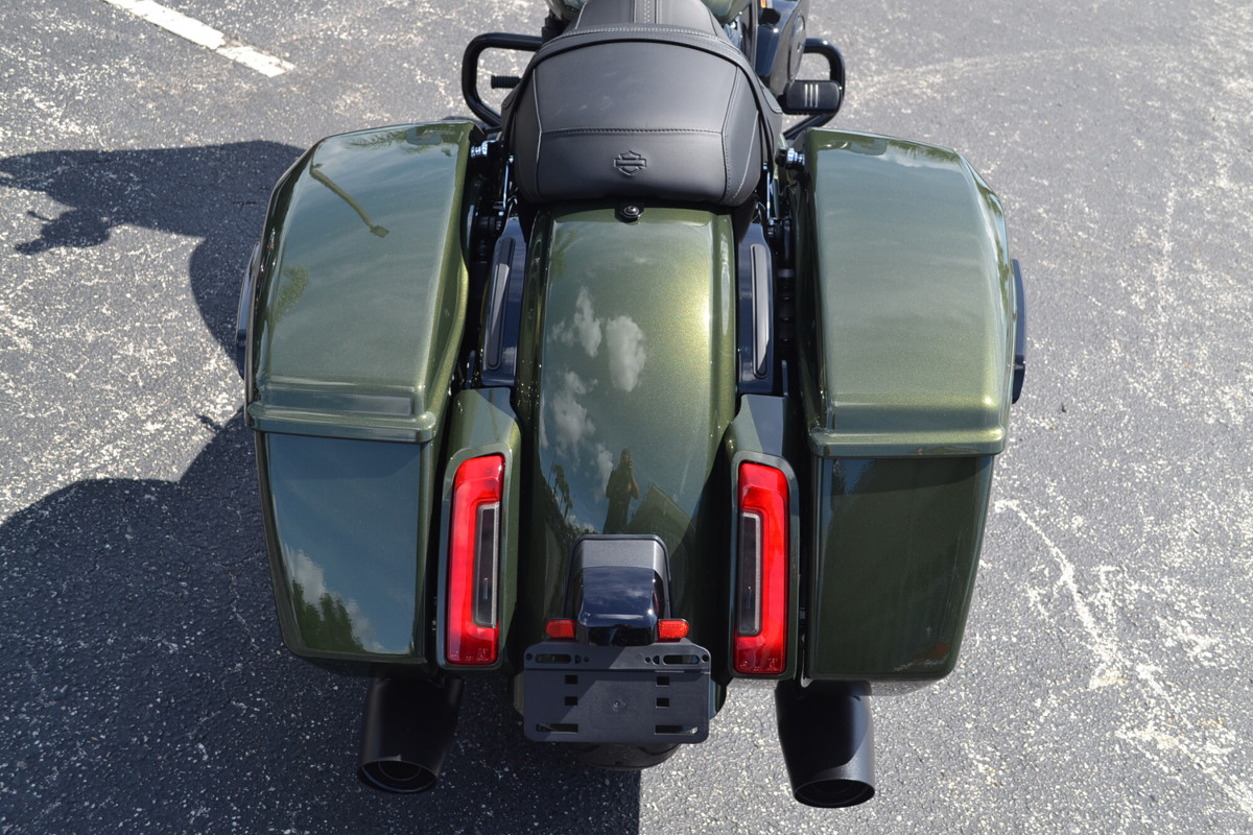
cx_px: 626
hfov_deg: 46.4
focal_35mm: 42
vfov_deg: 31.9
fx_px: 1462
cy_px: 418
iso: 100
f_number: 6.3
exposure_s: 1/160
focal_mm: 28
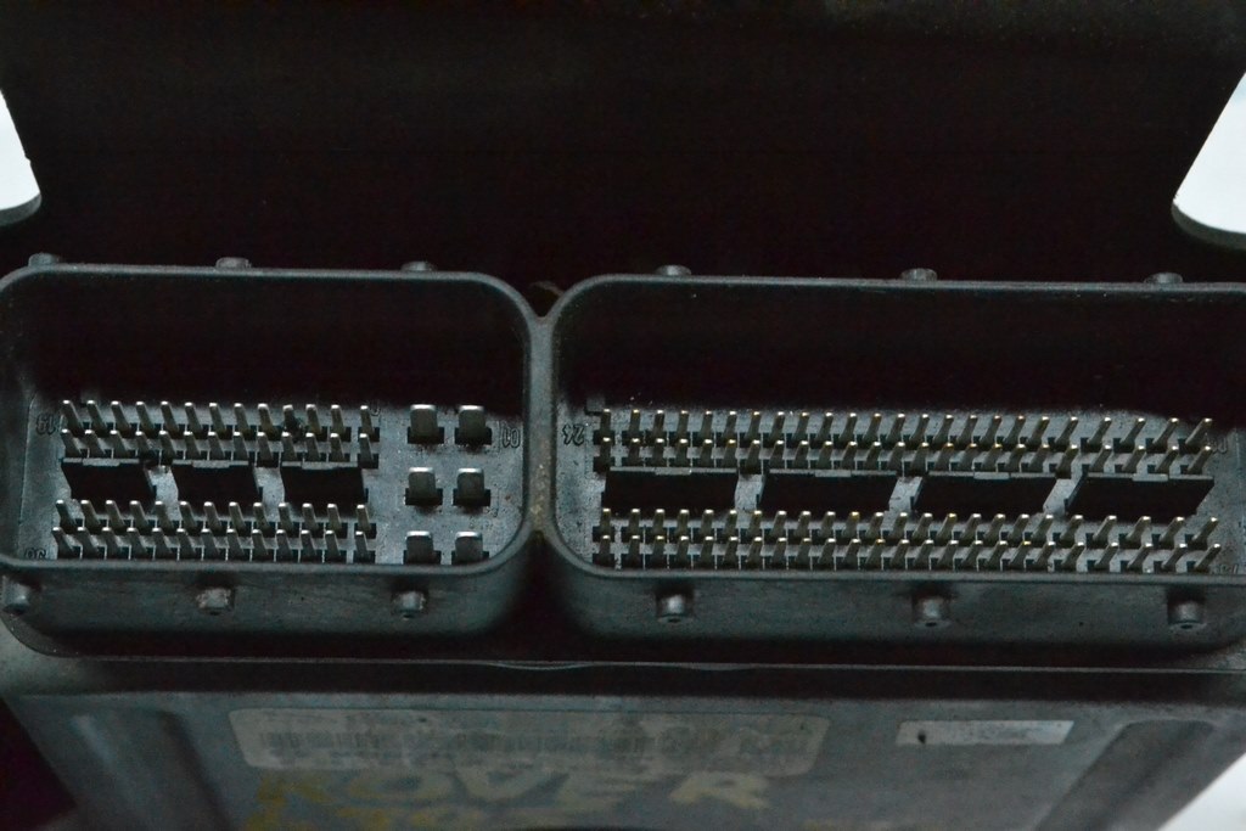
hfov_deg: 24.6
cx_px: 623
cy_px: 416
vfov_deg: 16.6
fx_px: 2856
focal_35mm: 82
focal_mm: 55
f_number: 11
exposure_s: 1/160
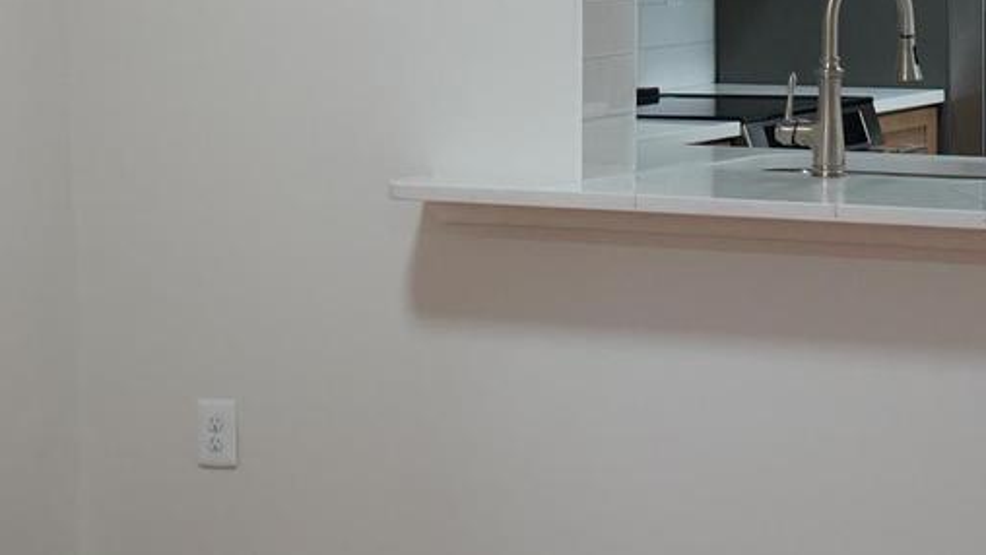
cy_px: 272
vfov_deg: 9.1
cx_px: 648
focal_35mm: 133
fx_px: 3478
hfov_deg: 16.1
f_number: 4.5
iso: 2000
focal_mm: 42
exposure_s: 1/160
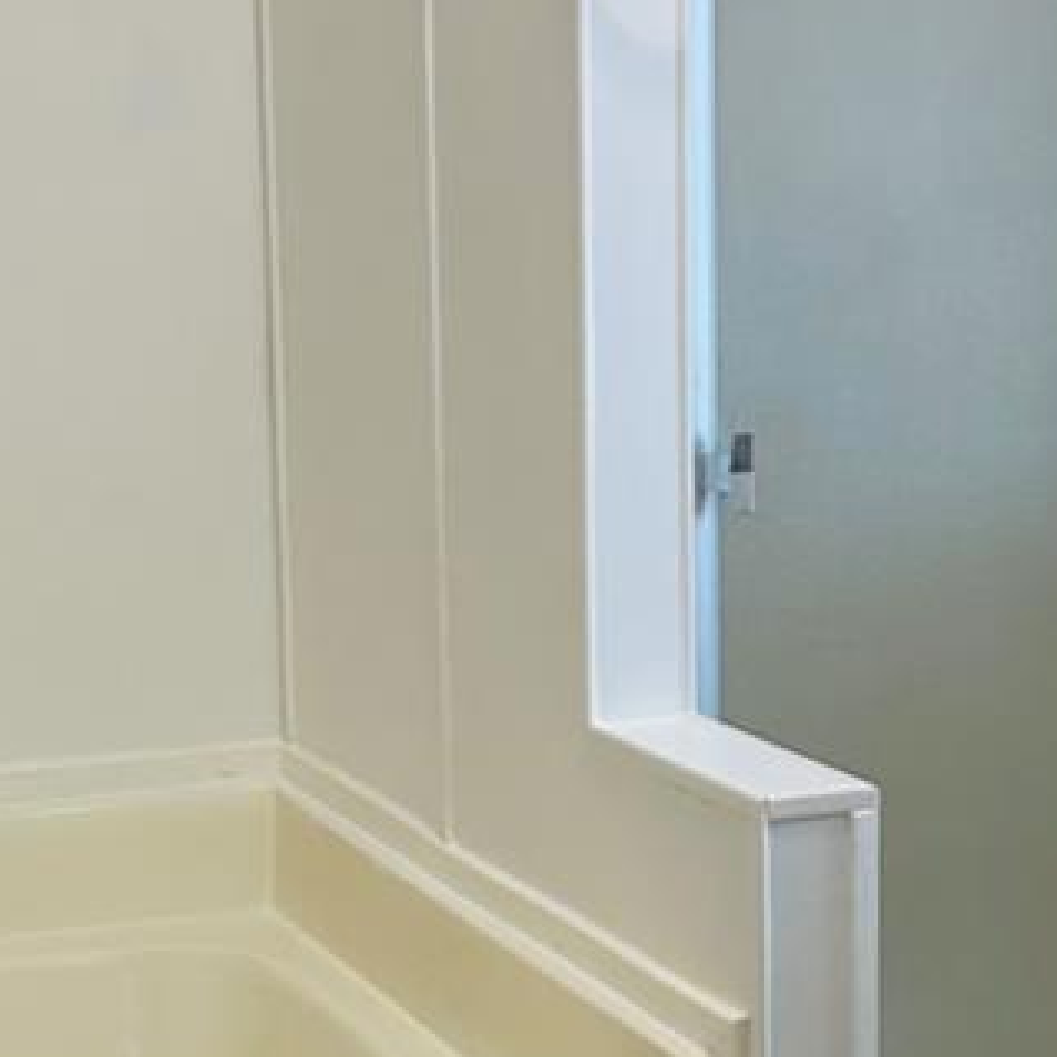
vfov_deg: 17.3
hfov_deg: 17.4
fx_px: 3455
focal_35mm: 100
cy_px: 814
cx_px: 470
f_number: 1.78
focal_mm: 6.86
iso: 160
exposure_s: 1/120
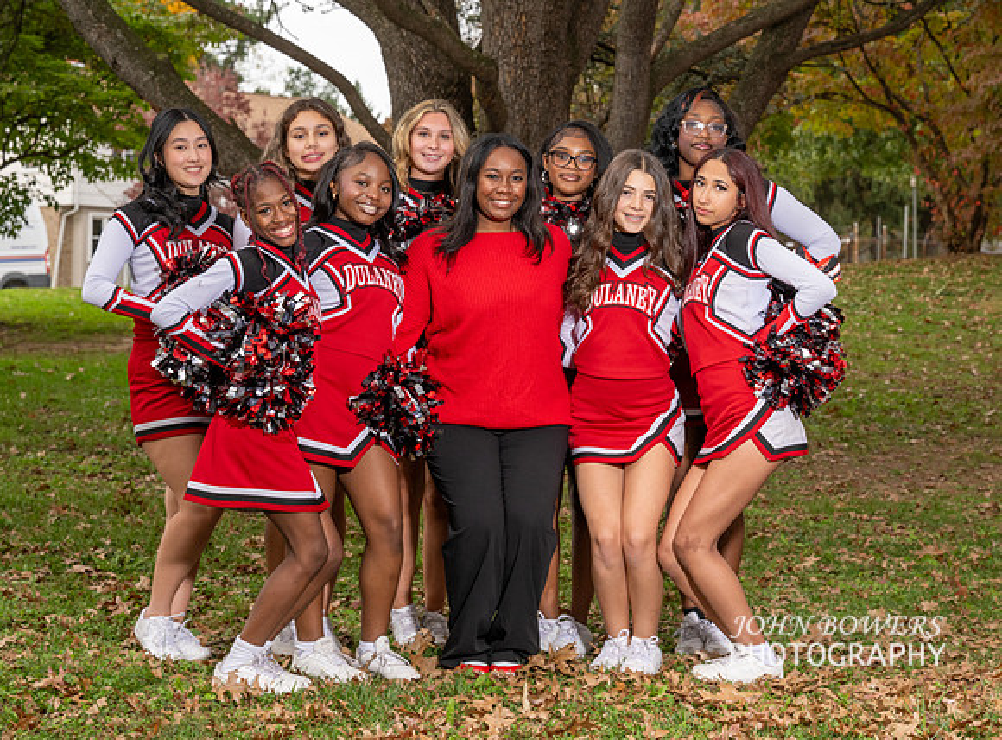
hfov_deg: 22.4
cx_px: 538
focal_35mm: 88
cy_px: 356
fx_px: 2525
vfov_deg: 16.7
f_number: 8
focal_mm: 76
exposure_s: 1/200
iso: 400
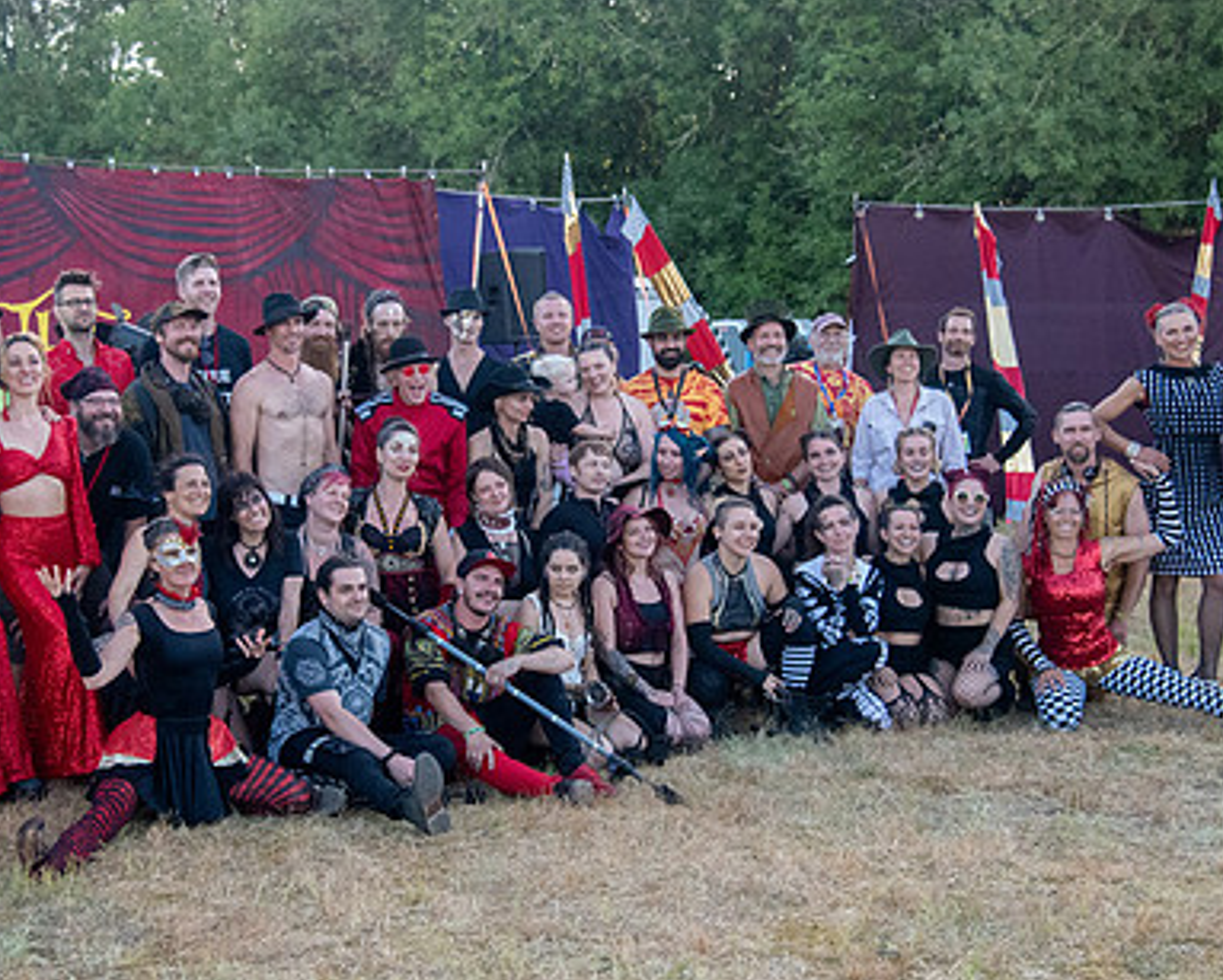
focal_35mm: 60
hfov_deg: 31.3
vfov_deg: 25.4
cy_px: 499
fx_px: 2173
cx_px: 476
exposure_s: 1/8000
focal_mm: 40
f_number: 4
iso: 12800
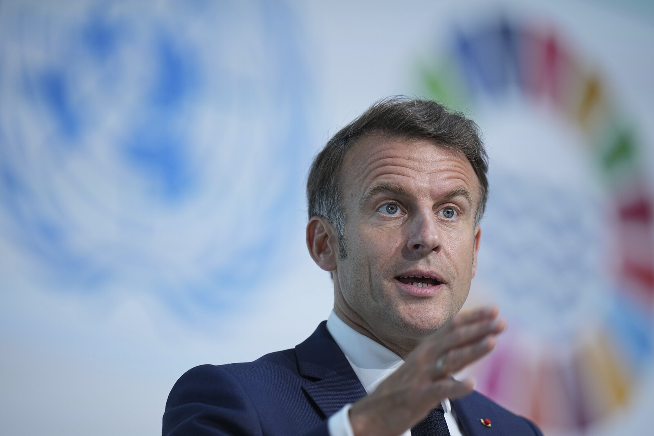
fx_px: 7267
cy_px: 218
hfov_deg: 5.2
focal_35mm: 400
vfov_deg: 3.4
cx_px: 327
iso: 500
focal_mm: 400
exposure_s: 1/250
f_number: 2.8
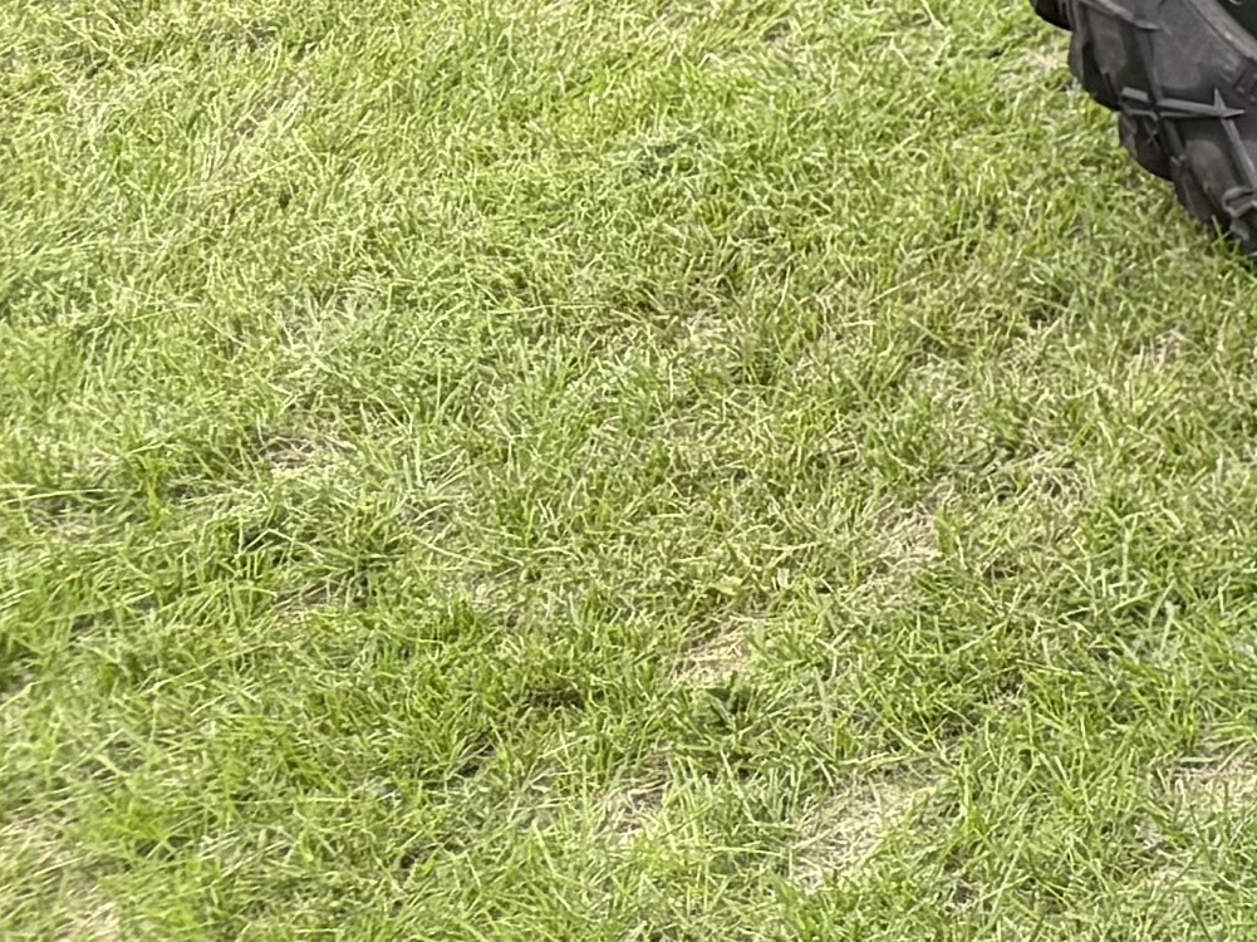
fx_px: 4973
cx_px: 3520
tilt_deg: -13.2
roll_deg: +2.4
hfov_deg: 10.8
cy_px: -1022
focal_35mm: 137
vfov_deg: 9.9
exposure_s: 1/284
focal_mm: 6.76
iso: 80
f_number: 1.78
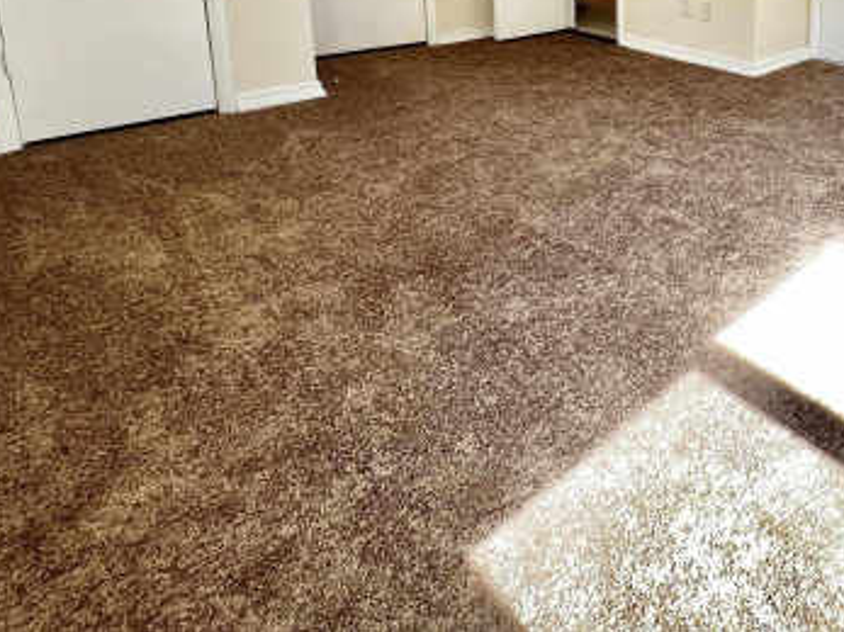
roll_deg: -1.1
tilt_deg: -10.5
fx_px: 609
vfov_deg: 47.3
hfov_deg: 61.2
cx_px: 721
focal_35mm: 25
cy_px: 27
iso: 100
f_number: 1.8
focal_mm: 1.57
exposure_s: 1/99
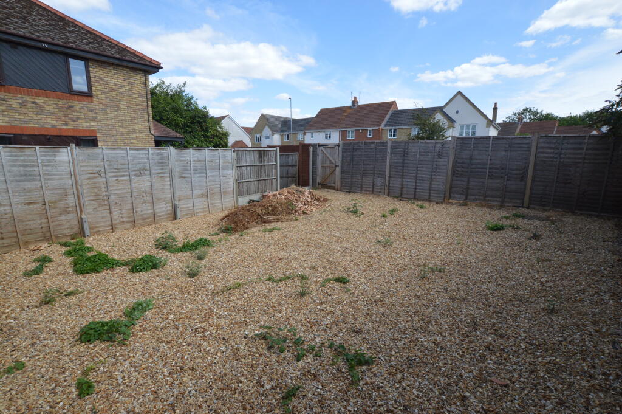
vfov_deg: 77.2
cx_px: 311
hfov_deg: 100.4
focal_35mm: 15
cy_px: 207
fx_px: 259
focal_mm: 10
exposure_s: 1/500
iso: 800
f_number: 11
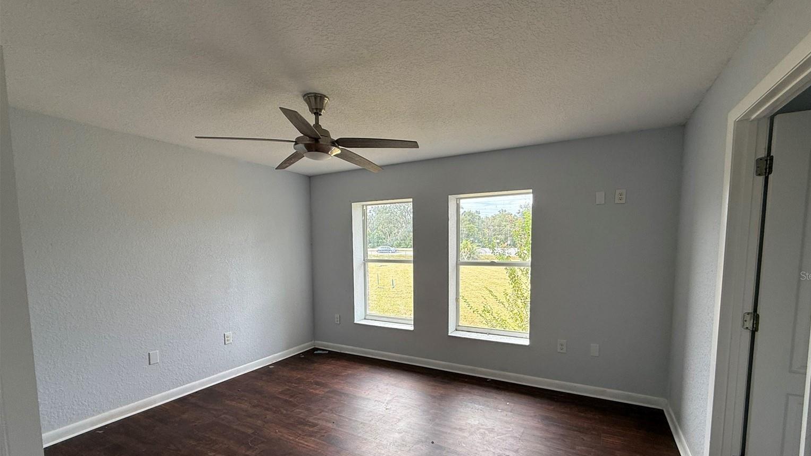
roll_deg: +0.3
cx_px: 425
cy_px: 275
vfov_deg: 66.4
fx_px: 344
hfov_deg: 99.3
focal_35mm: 16
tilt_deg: -3.6
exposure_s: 1/127
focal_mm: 2.22
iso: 50
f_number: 2.2
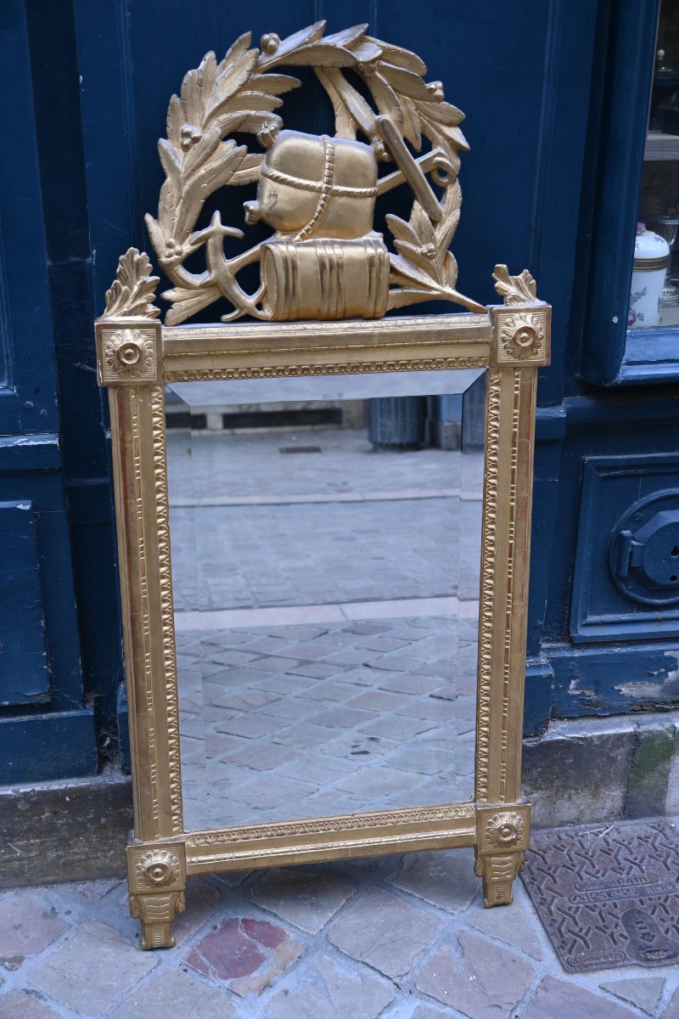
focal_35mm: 40
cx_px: 340
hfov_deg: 33.0
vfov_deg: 47.9
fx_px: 1146
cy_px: 510
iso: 110
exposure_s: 1/40
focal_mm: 27
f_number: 3.8
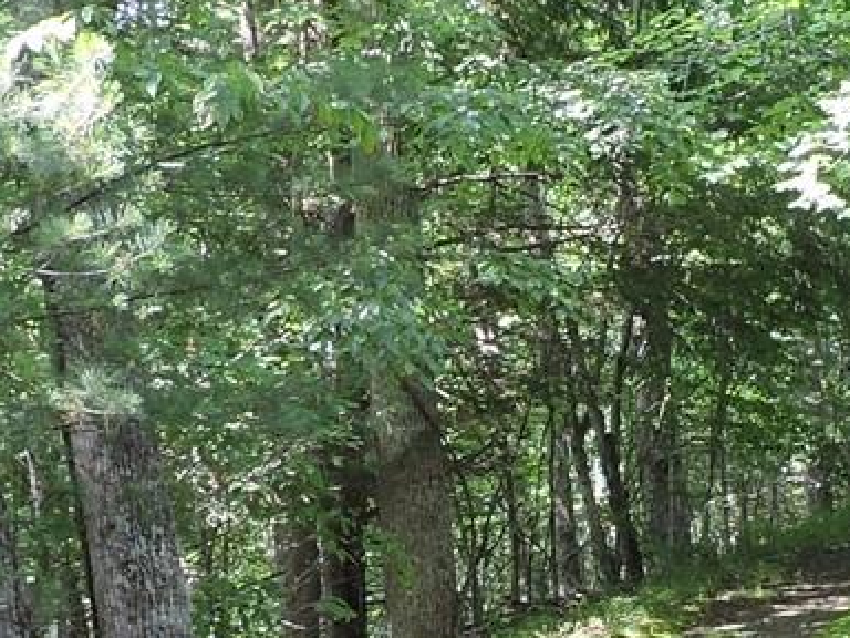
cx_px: 529
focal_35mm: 128
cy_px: 518
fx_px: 3143
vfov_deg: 11.5
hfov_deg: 15.4
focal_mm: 4.3
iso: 100
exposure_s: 1/50
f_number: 3
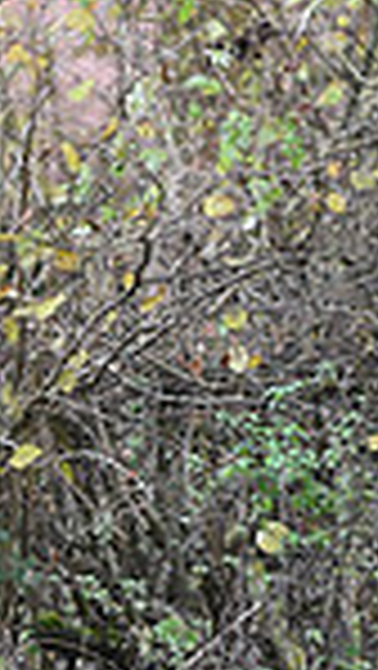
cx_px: -796
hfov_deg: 2.2
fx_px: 9766
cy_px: 337
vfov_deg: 3.9
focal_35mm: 549
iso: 1800
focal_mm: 135
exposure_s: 1/1000
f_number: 3.5
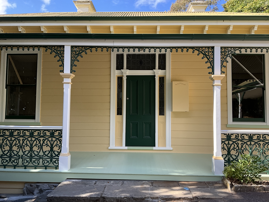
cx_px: 134
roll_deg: -0.2
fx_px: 225
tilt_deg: +2.9
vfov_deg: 48.2
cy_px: 101
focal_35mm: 29
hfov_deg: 61.7
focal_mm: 3
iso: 25
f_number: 1.8
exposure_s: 1/397
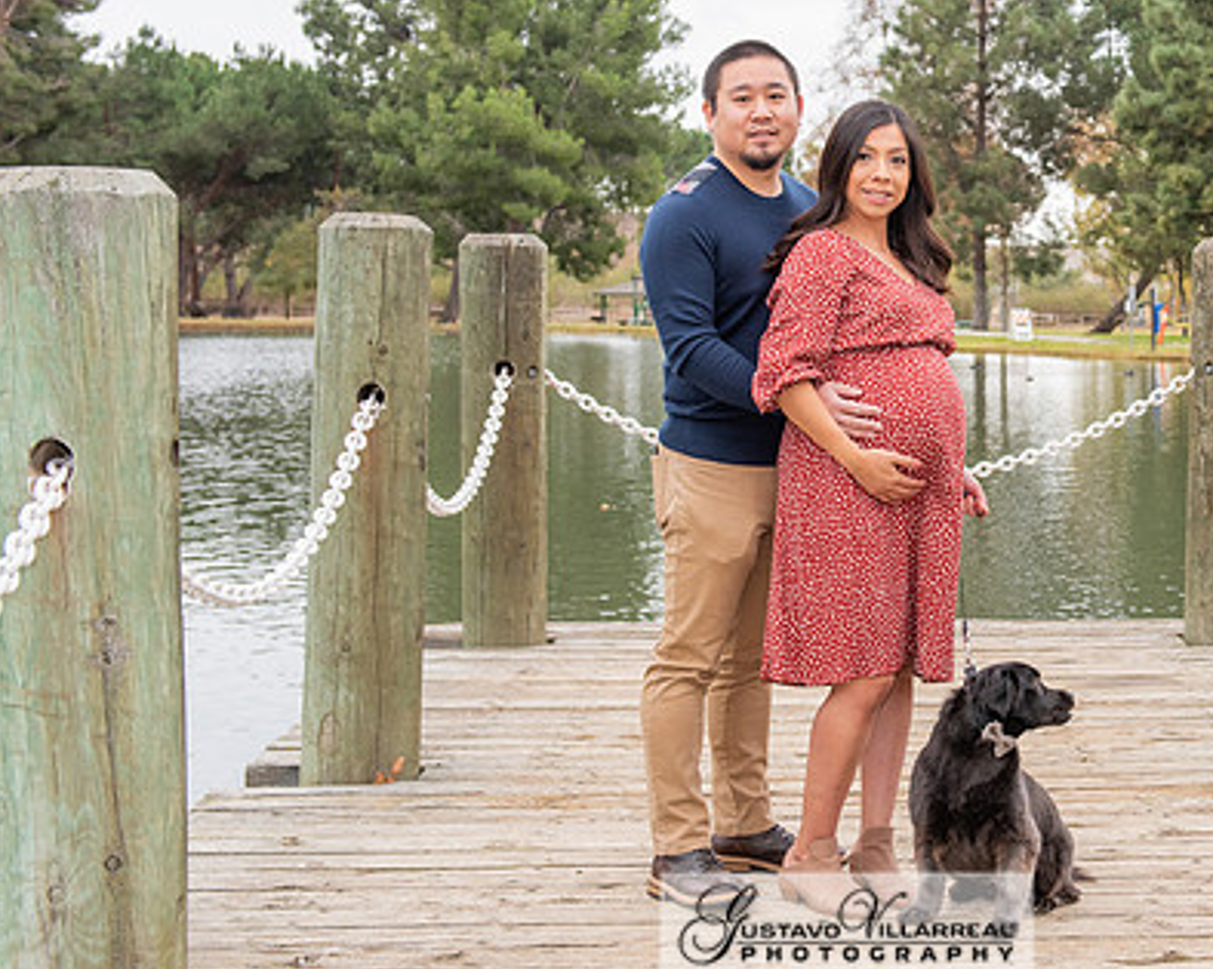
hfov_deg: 28.1
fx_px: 2369
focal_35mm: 66
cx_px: 992
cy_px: 333
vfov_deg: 23.0
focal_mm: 40
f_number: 5
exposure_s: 1/125
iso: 500
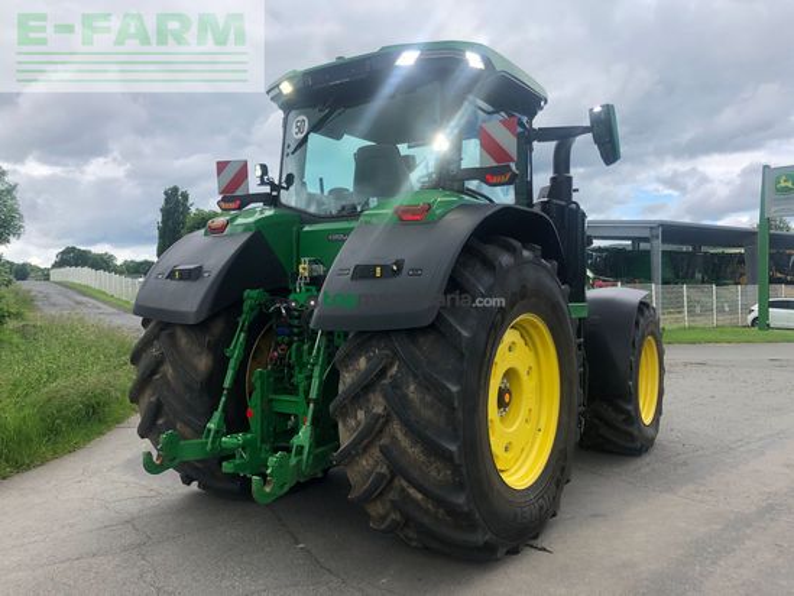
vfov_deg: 49.8
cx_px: 397
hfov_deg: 63.4
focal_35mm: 28
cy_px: 298
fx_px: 642
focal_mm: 3.99
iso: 20
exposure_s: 1/889
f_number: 1.8
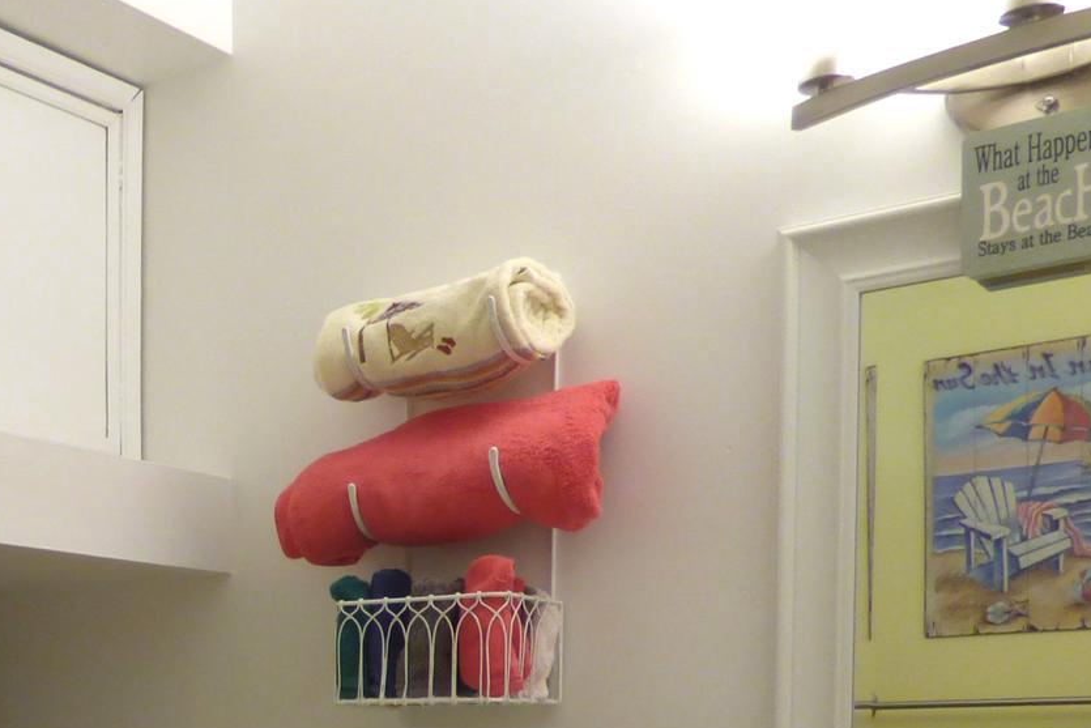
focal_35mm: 51
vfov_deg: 24.5
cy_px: 821
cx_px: -13
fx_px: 1546
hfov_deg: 35.1
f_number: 2.8
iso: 200
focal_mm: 3.58
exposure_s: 1/60
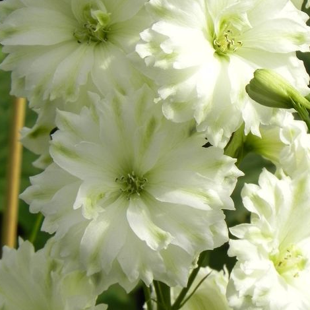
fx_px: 3232
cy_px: 115
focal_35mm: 319
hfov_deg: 5.5
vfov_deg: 5.5
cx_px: 179
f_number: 6.3
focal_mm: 37.7
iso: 160
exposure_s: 1/640
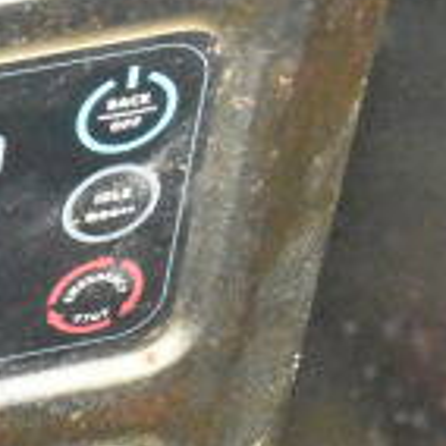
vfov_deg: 5.8
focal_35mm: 301
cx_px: -427
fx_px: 4385
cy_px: 438
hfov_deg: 5.7
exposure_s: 1/100
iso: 25600
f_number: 11
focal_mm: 55
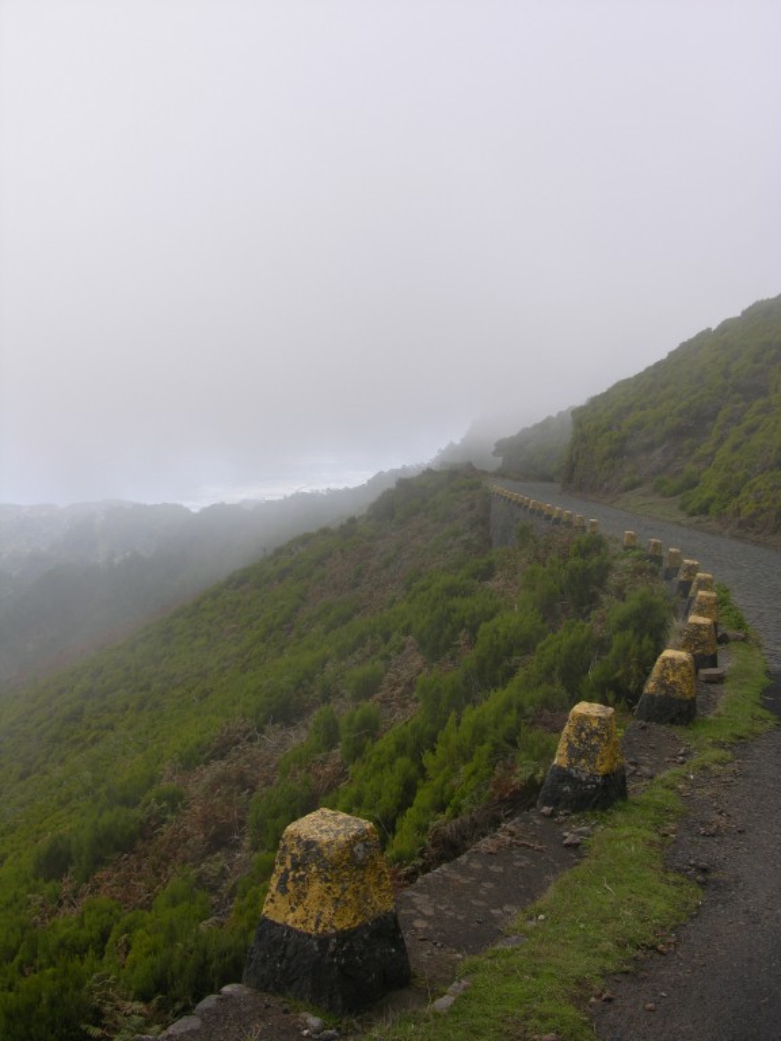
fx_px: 1053
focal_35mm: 35
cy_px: 520
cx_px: 390
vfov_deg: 52.6
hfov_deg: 40.7
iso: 50
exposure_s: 1/175
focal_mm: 8.9
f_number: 5.6
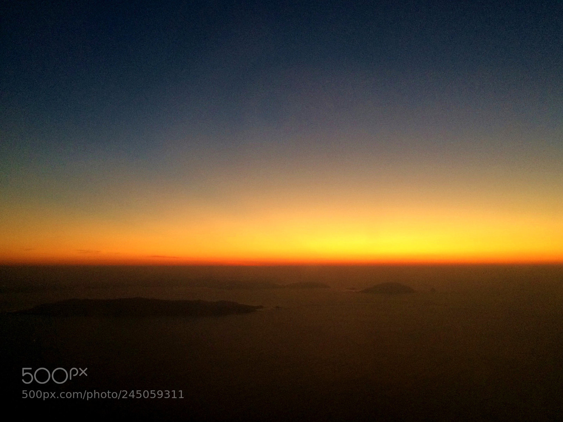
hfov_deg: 61.7
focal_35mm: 29
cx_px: 282
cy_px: 211
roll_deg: -2.6
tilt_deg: +5.1
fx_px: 472
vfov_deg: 48.2
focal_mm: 4.15
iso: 160
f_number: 2.2
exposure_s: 1/30
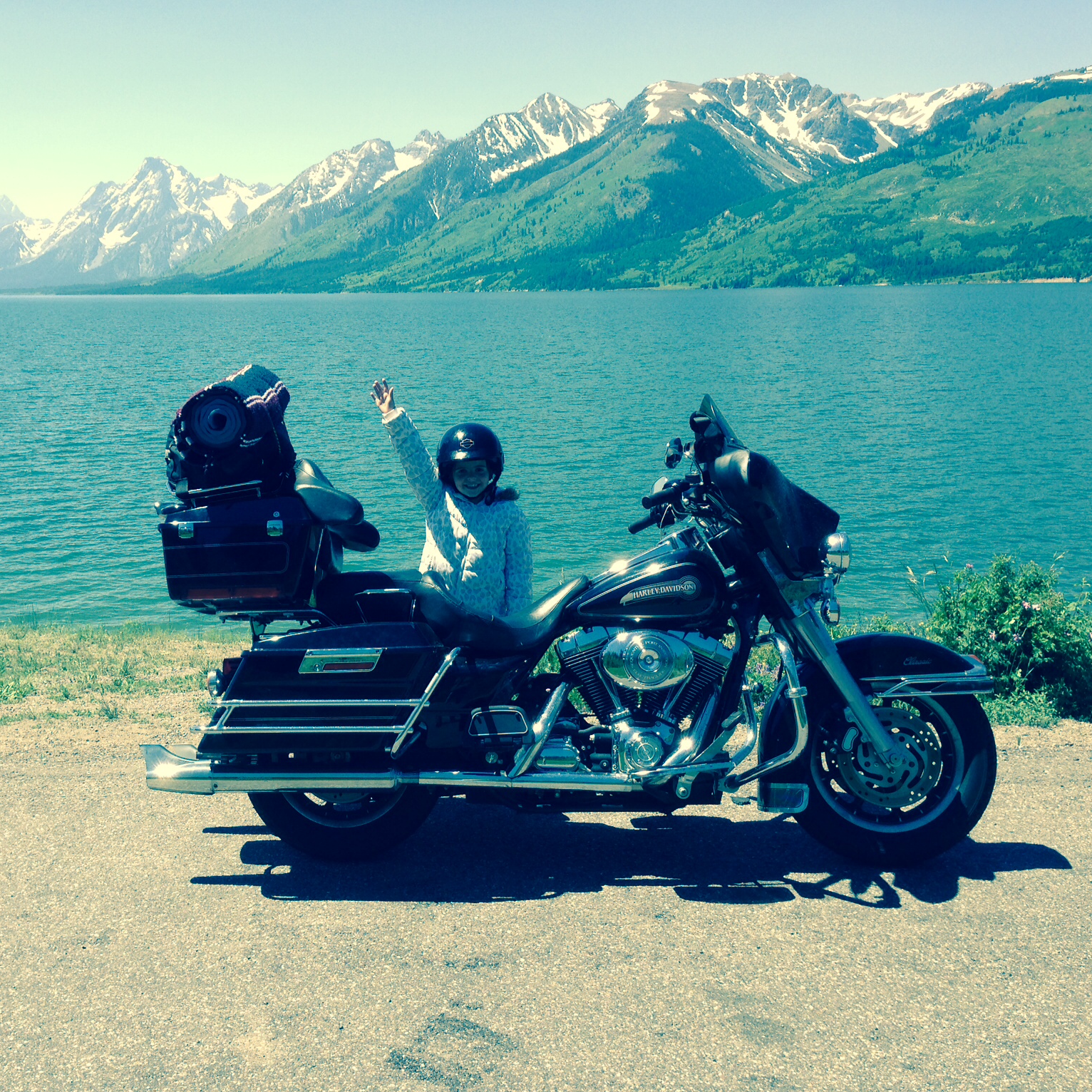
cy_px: 547
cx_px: 406
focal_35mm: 39
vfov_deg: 42.8
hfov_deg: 42.5
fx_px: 1392
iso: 50
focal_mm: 4.12
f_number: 2.4
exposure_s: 1/821
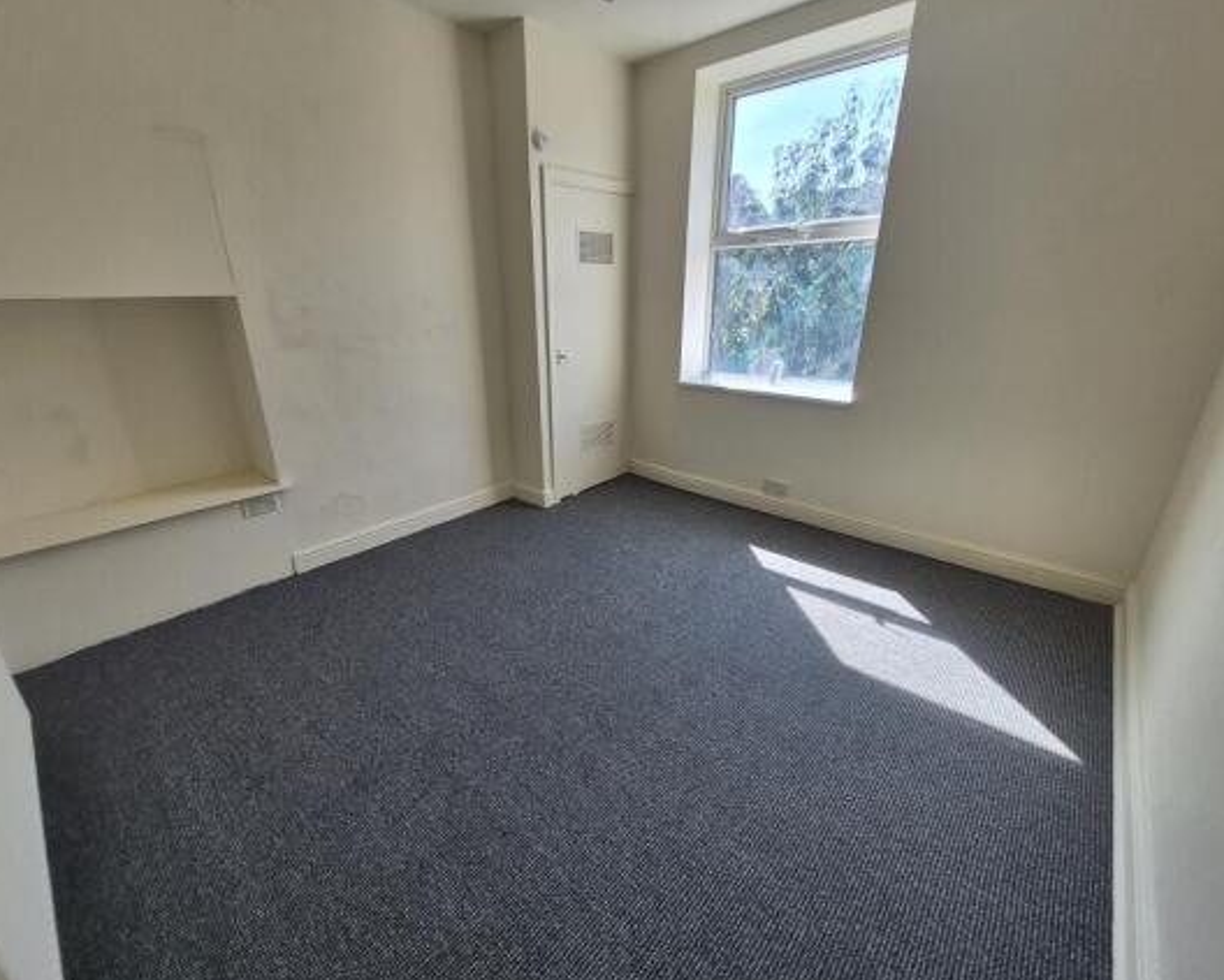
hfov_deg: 100.6
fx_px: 507
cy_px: 483
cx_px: 588
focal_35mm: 14
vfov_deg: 88.0
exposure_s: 1/359
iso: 64
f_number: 2.2
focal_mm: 1.74
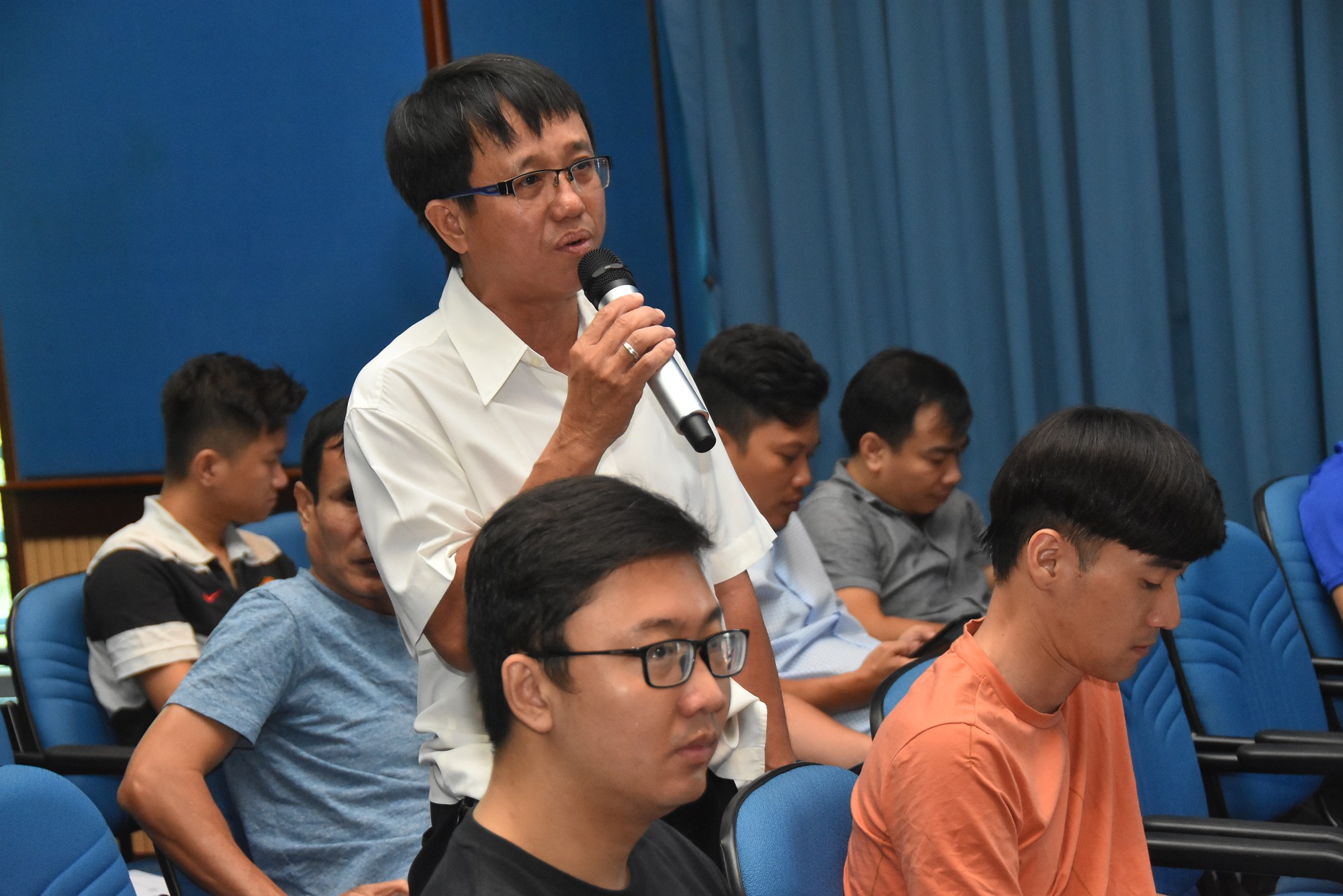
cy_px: 448
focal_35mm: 93
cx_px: 672
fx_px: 3470
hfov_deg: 21.9
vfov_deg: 14.7
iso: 2500
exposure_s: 1/200
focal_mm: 62
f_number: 4.8
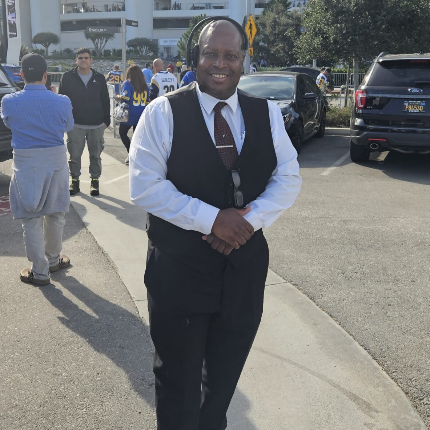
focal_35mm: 44
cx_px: 216
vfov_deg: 38.2
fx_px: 618
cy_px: 174
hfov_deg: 38.3
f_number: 1.8
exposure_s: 1/1265
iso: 40
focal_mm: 5.4
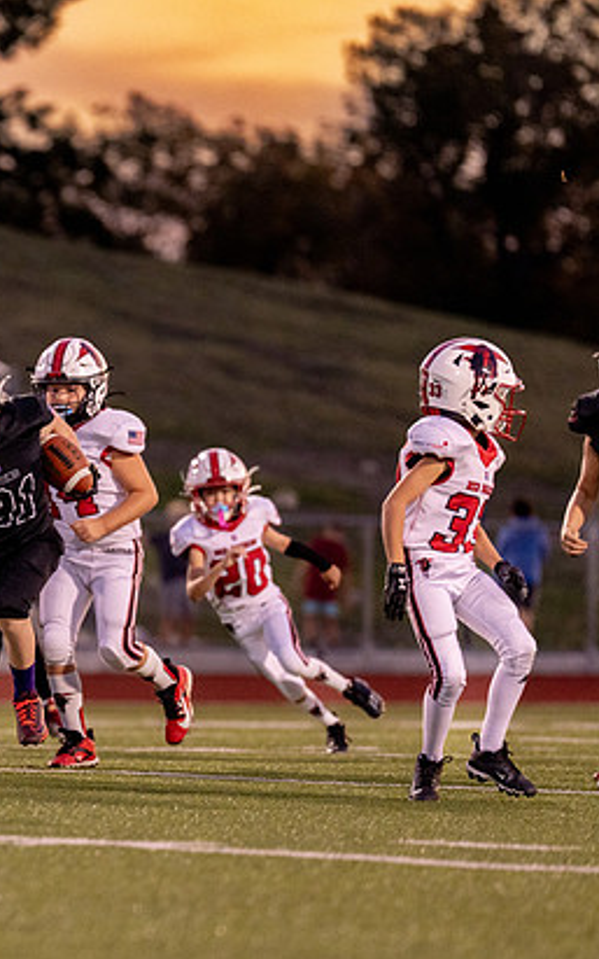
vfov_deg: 5.7
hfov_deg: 3.6
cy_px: 528
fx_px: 9609
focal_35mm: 368
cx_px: -41
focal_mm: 200
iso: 1600
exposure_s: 1/1000
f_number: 2.8
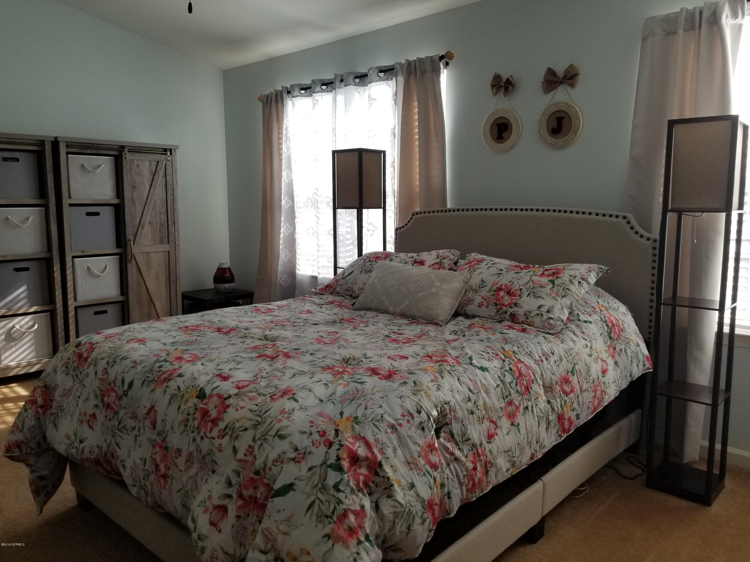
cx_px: 375
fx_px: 563
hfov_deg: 67.3
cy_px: 281
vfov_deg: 53.1
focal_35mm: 26
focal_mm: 4.25
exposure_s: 1/120
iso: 64
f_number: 1.7
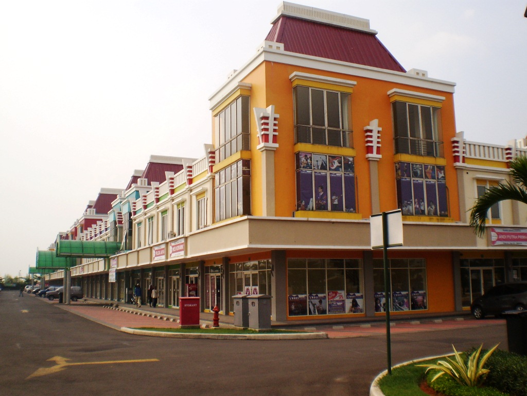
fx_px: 548
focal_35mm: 36
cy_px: 198
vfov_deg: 39.7
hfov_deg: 51.4
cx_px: 264
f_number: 4.6
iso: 64
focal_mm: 6.3
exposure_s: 1/1250
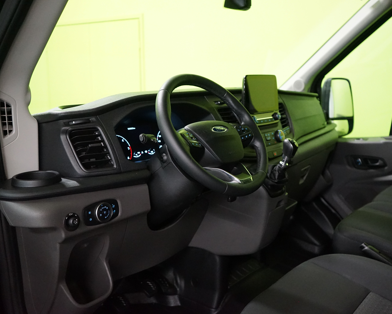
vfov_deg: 42.2
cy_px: 157
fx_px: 406
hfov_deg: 51.2
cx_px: 233
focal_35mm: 35
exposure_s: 1/125
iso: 6400
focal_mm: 31
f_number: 4
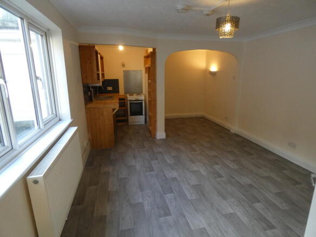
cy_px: 118
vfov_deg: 66.0
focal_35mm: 20
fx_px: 183
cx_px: 158
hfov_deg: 81.8
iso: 320
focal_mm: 3.6
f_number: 2.8
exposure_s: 1/60
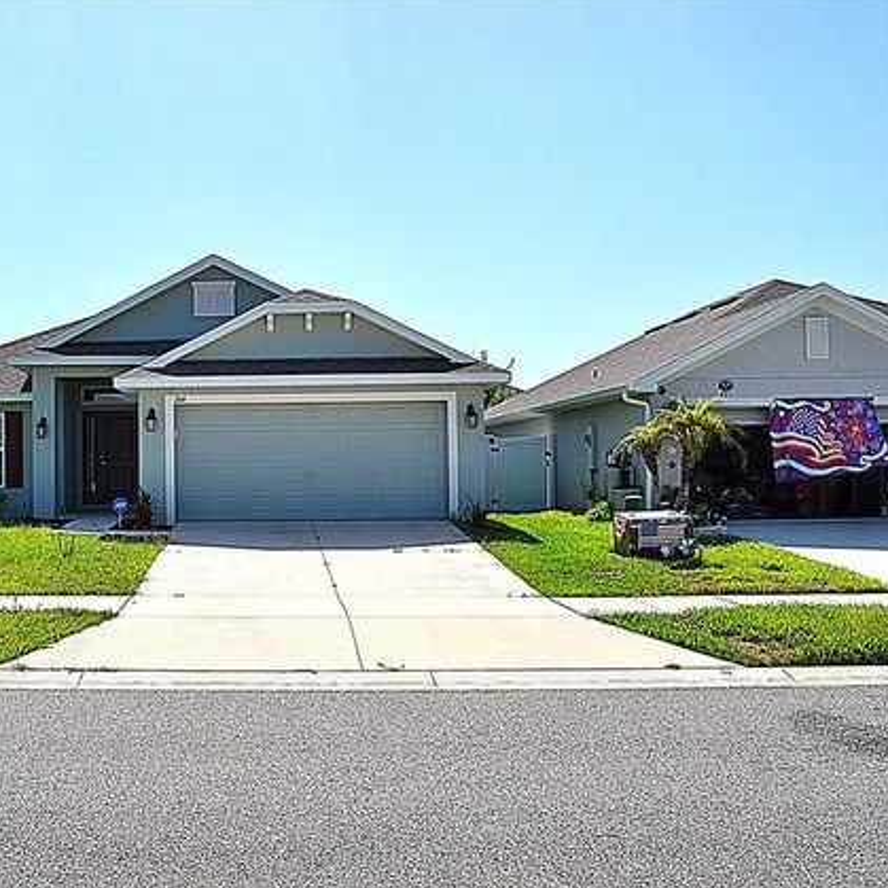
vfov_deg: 47.2
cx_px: 218
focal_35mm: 35
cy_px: 445
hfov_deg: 45.5
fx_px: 1016
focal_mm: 18
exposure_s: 1/160
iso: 200
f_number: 16
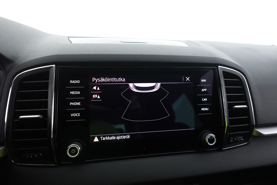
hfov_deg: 84.0
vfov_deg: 61.9
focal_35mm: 20
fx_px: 154
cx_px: 138
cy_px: 92
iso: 1600
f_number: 2
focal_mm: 7.6
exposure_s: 1/80
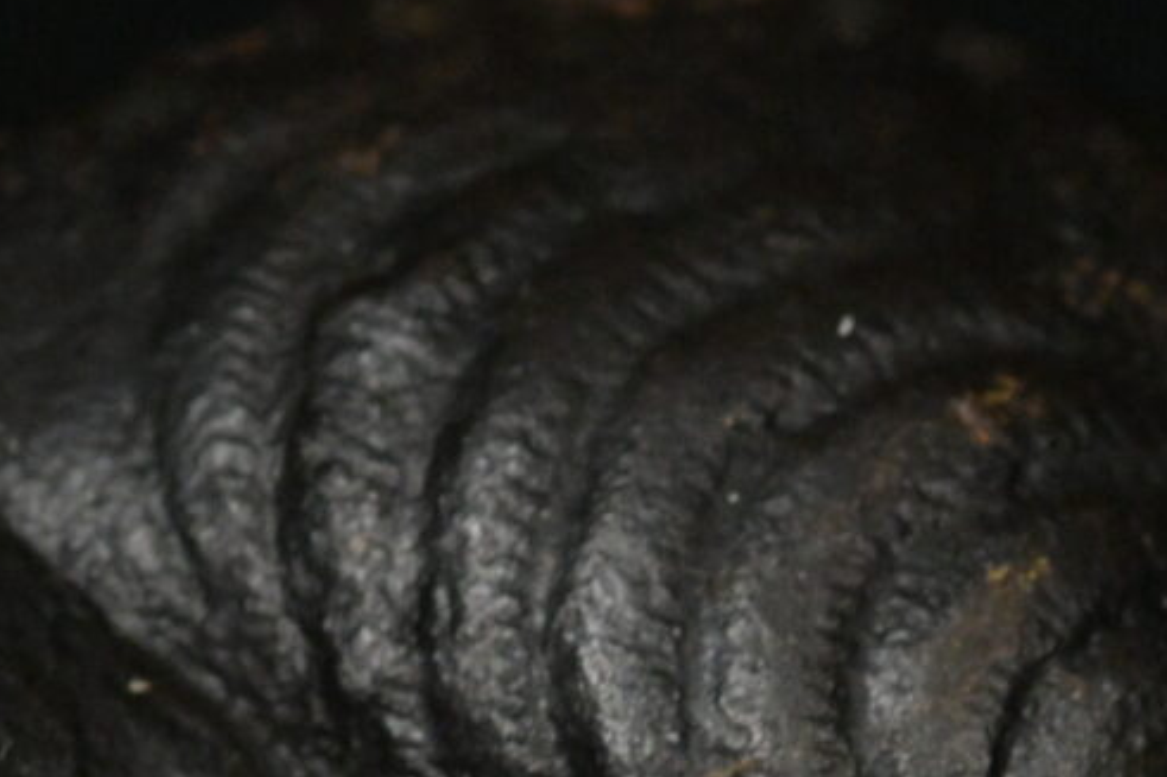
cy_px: 1211
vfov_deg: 2.5
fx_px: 17757
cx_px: 646
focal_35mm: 548
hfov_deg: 3.8
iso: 4000
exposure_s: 1/125
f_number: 9
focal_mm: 105
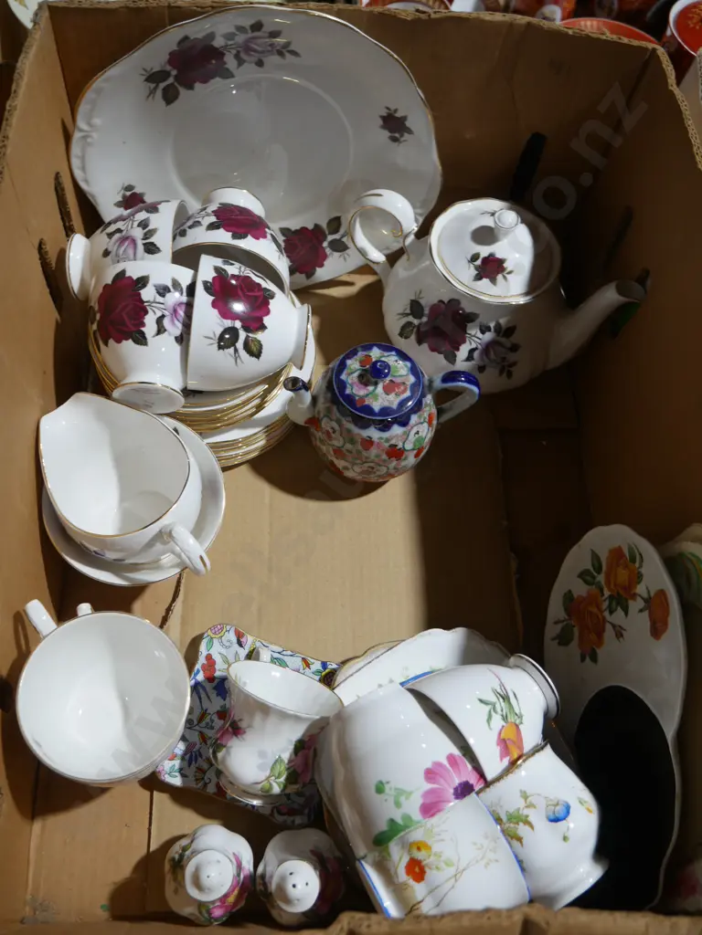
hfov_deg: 46.8
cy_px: 468
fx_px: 811
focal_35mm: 30
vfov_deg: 60.0
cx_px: 351
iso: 200
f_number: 3.6
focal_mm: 15
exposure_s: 1/60
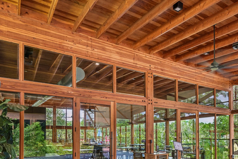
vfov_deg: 42.4
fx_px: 192
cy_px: 133
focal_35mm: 29
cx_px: 153
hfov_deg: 62.5
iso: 100
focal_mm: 15
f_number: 6.7
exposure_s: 1/15
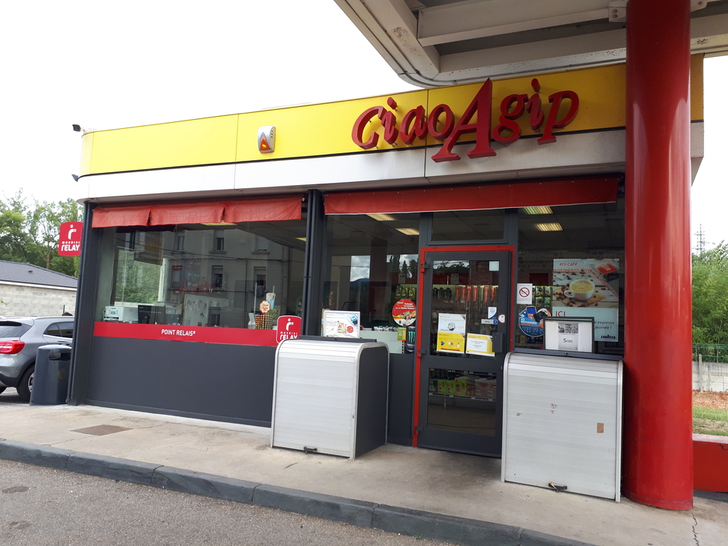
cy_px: 273
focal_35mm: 27
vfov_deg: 51.4
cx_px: 364
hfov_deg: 65.3
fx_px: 568
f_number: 1.9
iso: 40
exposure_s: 1/176
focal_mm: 3.6
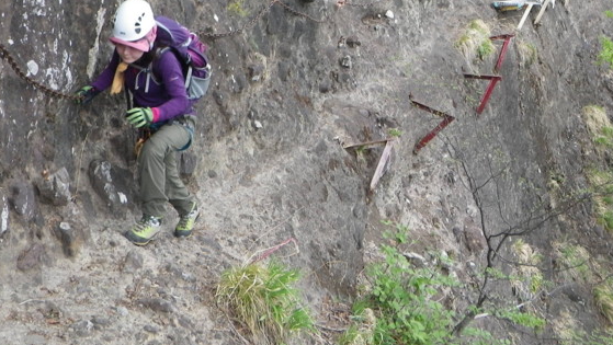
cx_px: 361
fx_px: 862
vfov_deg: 22.1
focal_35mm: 53
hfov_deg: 39.0
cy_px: 33
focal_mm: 6.1
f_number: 3.8
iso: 80
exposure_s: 1/160
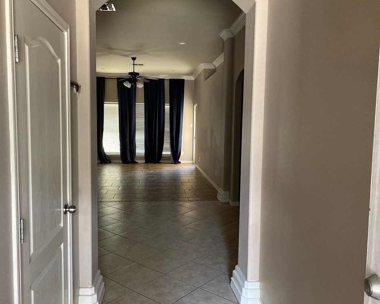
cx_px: 176
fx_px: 337
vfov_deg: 48.5
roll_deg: -0.4
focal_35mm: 30
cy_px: 154
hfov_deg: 58.7
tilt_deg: -5.5
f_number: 1.8
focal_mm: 3.99
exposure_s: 1/58
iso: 320
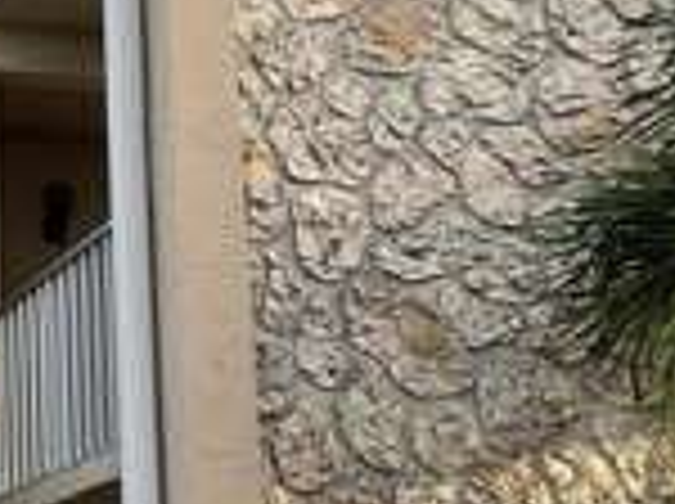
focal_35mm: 93
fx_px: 1811
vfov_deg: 15.8
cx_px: 292
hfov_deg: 21.1
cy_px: 268
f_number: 1.8
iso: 16
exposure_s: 1/450
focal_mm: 3
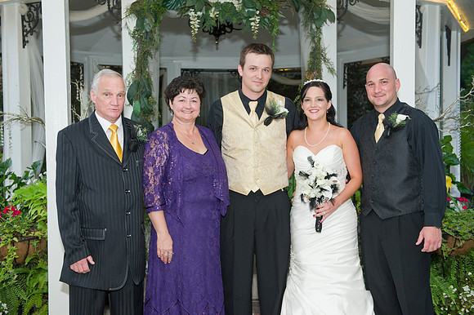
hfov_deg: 41.1
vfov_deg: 28.0
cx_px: 237
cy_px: 158
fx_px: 632
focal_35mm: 48
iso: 800
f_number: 4
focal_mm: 48
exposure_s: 1/125
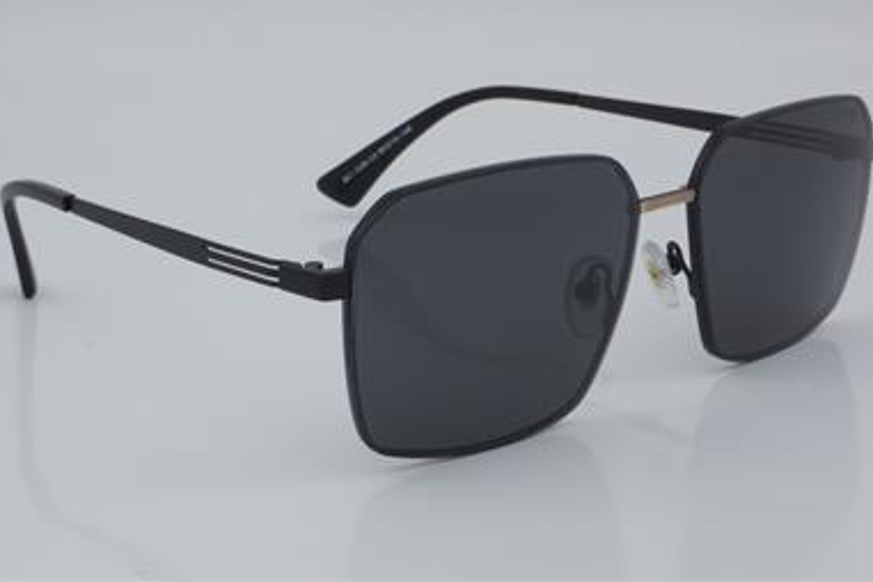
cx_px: 428
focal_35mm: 87
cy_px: 280
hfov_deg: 23.5
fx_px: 2098
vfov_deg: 15.8
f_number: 32
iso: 100
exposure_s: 1/4
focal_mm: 55
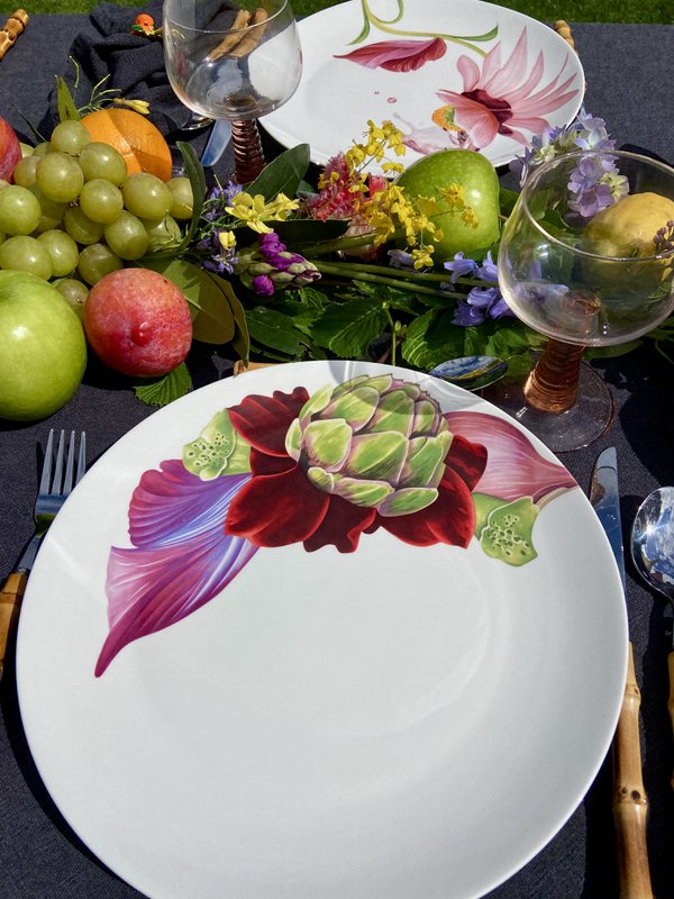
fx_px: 675
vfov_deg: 67.3
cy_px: 450
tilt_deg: -55.7
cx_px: 337
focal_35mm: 26
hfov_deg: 53.1
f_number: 1.8
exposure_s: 1/11494
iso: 40
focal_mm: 4.25
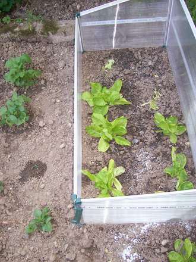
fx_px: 272
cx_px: 98
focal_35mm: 36
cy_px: 131
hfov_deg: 39.7
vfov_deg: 51.4
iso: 80
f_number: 2.7
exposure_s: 1/64
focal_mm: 6
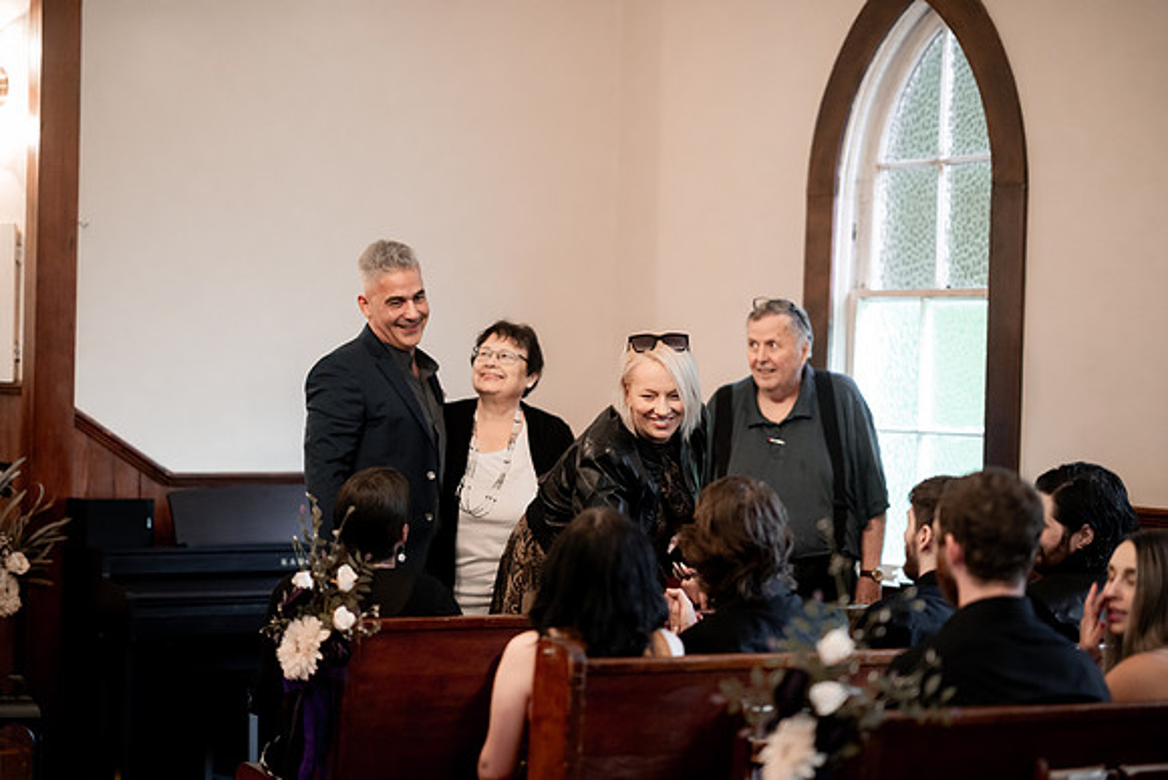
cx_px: 584
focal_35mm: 85
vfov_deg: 16.1
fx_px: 2758
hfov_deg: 23.9
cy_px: 390
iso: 2000
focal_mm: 85
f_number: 1.4
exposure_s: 1/320
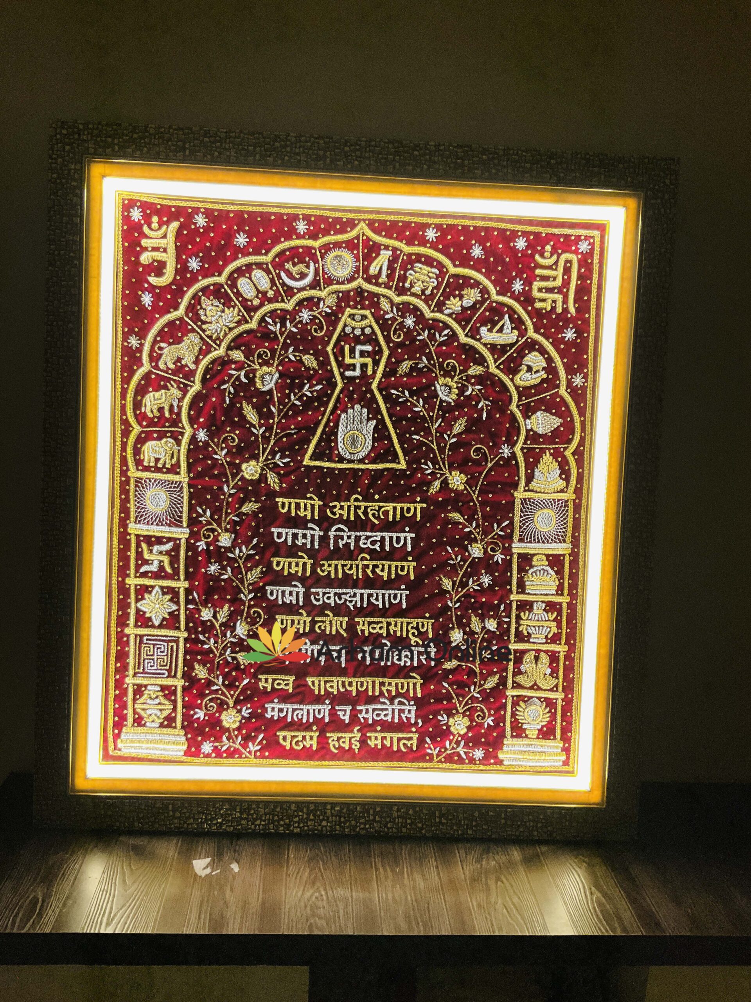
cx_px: 376
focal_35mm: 29
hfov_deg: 48.2
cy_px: 501
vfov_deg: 61.7
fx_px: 839
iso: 100
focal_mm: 3
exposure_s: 1/50
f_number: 1.8
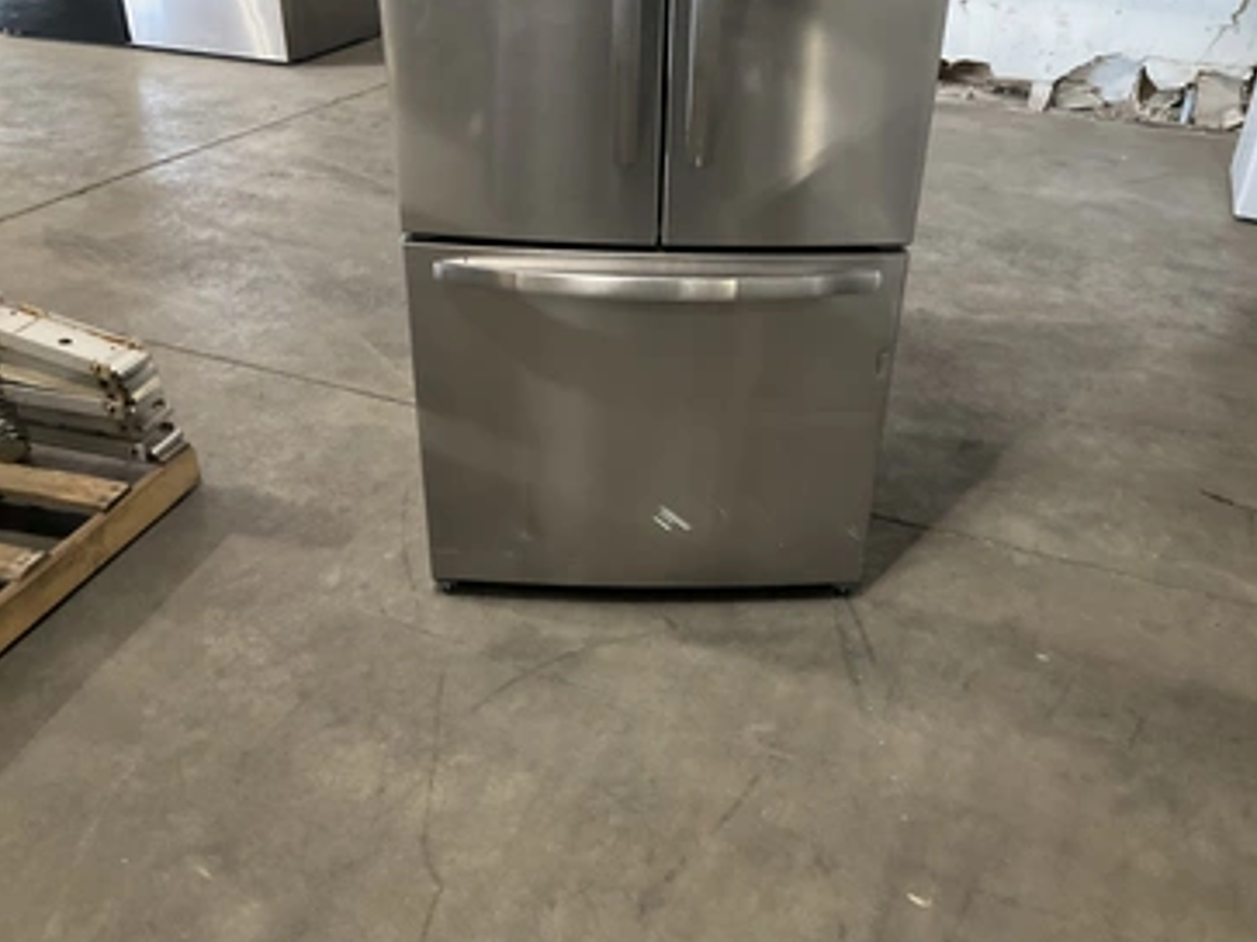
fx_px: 1162
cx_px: 665
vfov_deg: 44.1
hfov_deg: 56.8
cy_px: 474
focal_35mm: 32
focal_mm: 3
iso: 320
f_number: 1.8
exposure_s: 1/40
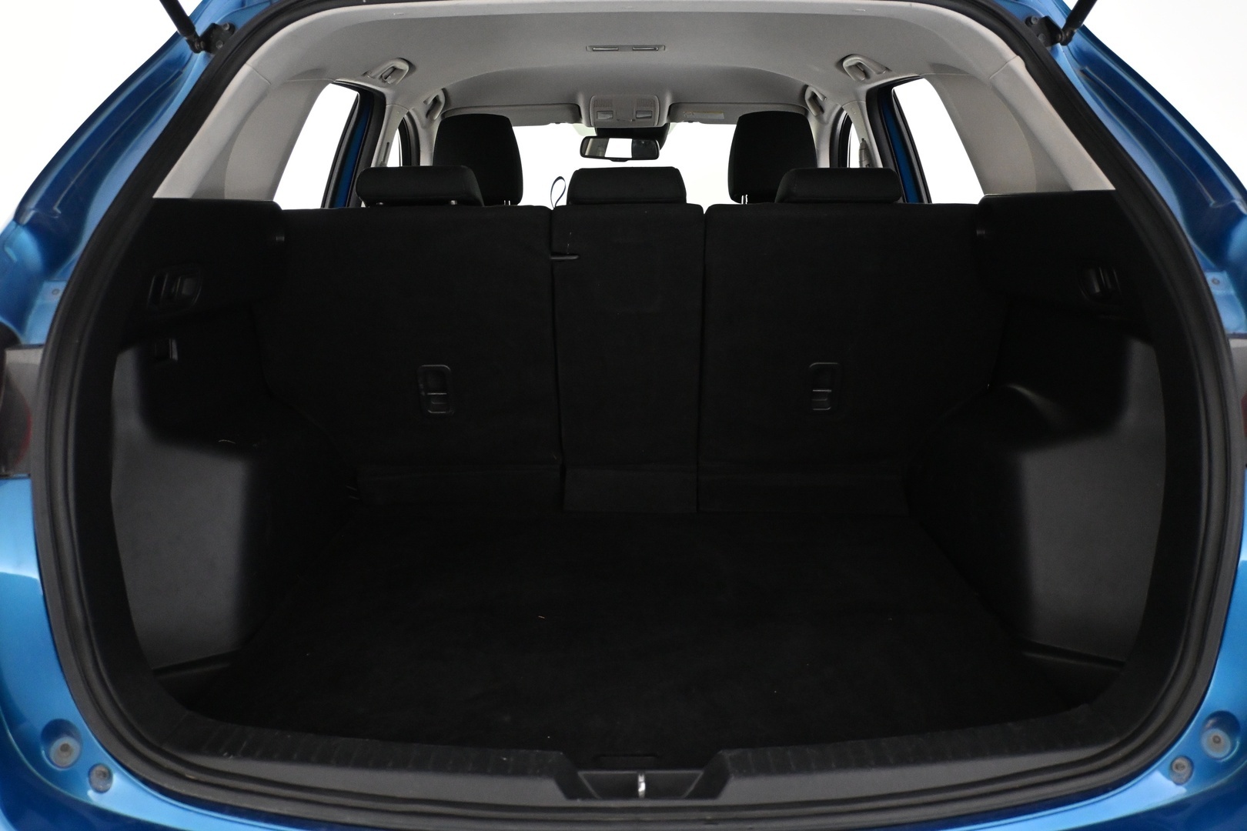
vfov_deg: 43.6
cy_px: 416
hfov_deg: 61.9
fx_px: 1039
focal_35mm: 30
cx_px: 624
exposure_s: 1/80
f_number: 3.8
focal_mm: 20
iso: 3200
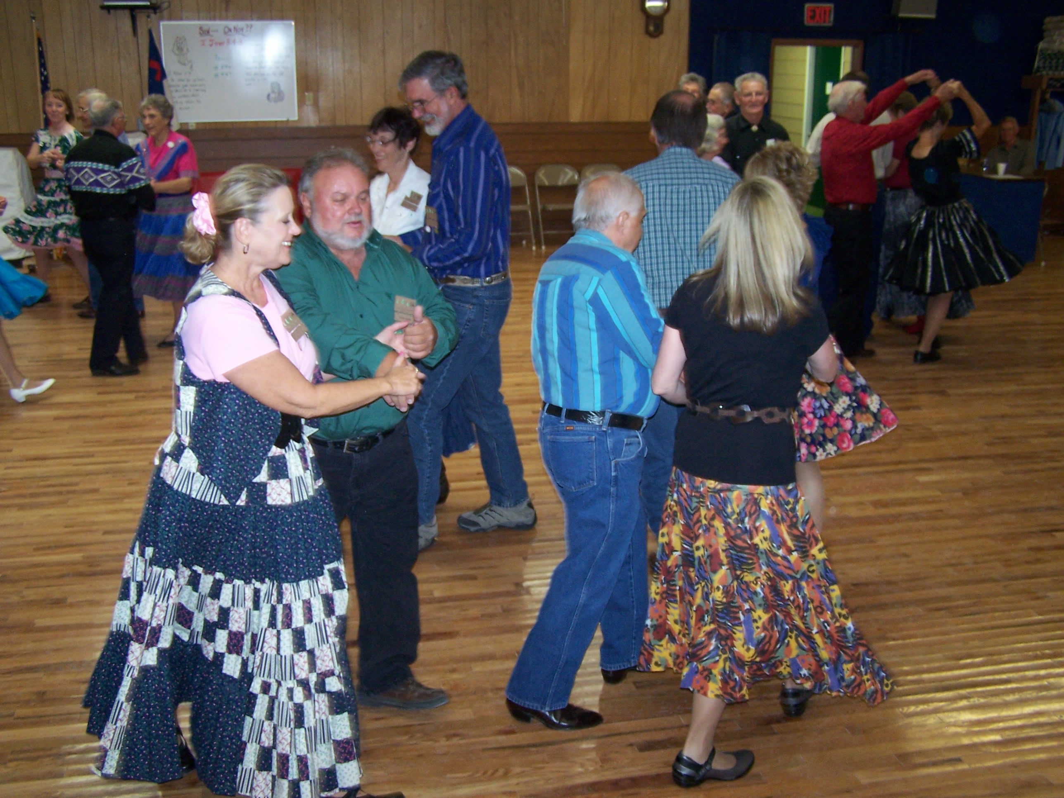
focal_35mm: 38
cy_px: 399
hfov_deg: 49.0
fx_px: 1168
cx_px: 532
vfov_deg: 37.7
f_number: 2.8
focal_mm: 6.3
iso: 140
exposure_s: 1/60
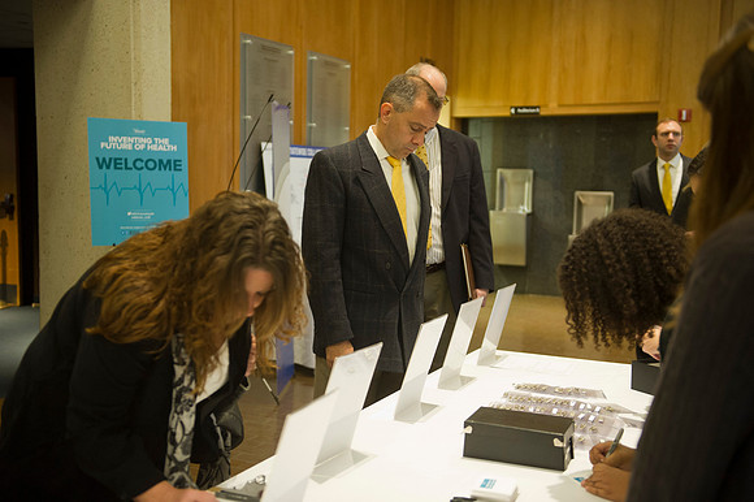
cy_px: 251
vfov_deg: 30.5
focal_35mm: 44
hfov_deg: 44.5
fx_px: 921
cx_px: 377
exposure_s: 1/50
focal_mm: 44
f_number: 2.8
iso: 2500
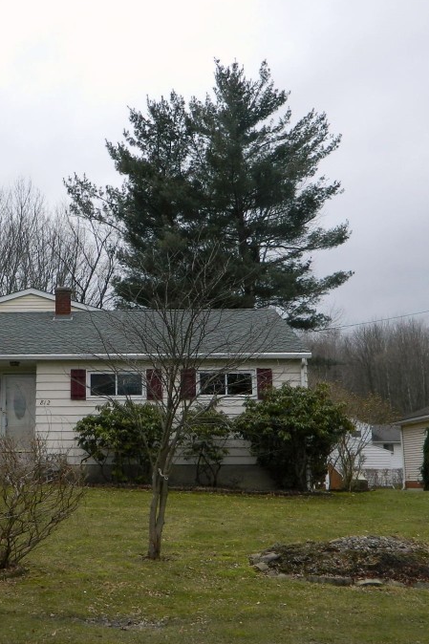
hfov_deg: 27.0
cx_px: 92
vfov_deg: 40.3
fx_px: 876
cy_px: 292
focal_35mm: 49
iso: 80
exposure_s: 1/1000
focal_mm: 5.6
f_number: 3.2
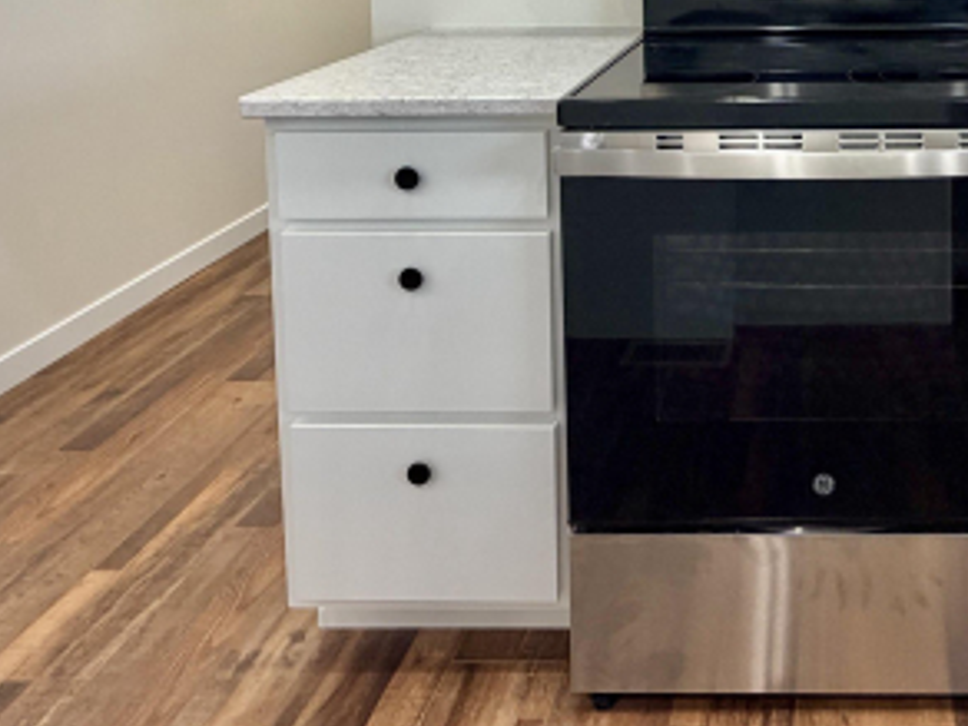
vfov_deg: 37.5
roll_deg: -0.2
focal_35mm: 32
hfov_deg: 51.4
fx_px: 895
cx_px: 837
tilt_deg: -4.1
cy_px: -60
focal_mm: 2.22
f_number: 2.2
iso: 200
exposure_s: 1/120
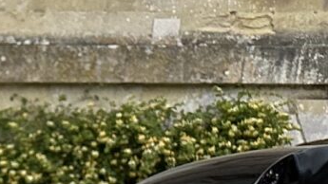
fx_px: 1687
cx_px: -781
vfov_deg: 5.7
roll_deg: -1.1
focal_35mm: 194
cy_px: 598
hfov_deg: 8.5
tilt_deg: -12.1
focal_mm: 6.86
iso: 80
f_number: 1.78
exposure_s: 1/1639
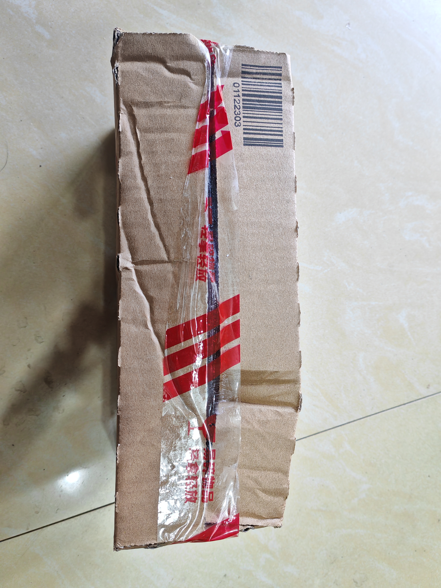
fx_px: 459
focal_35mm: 27
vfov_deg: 65.3
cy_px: 294
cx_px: 220
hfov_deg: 51.4
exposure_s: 1/50
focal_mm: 5.52
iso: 400
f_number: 1.95
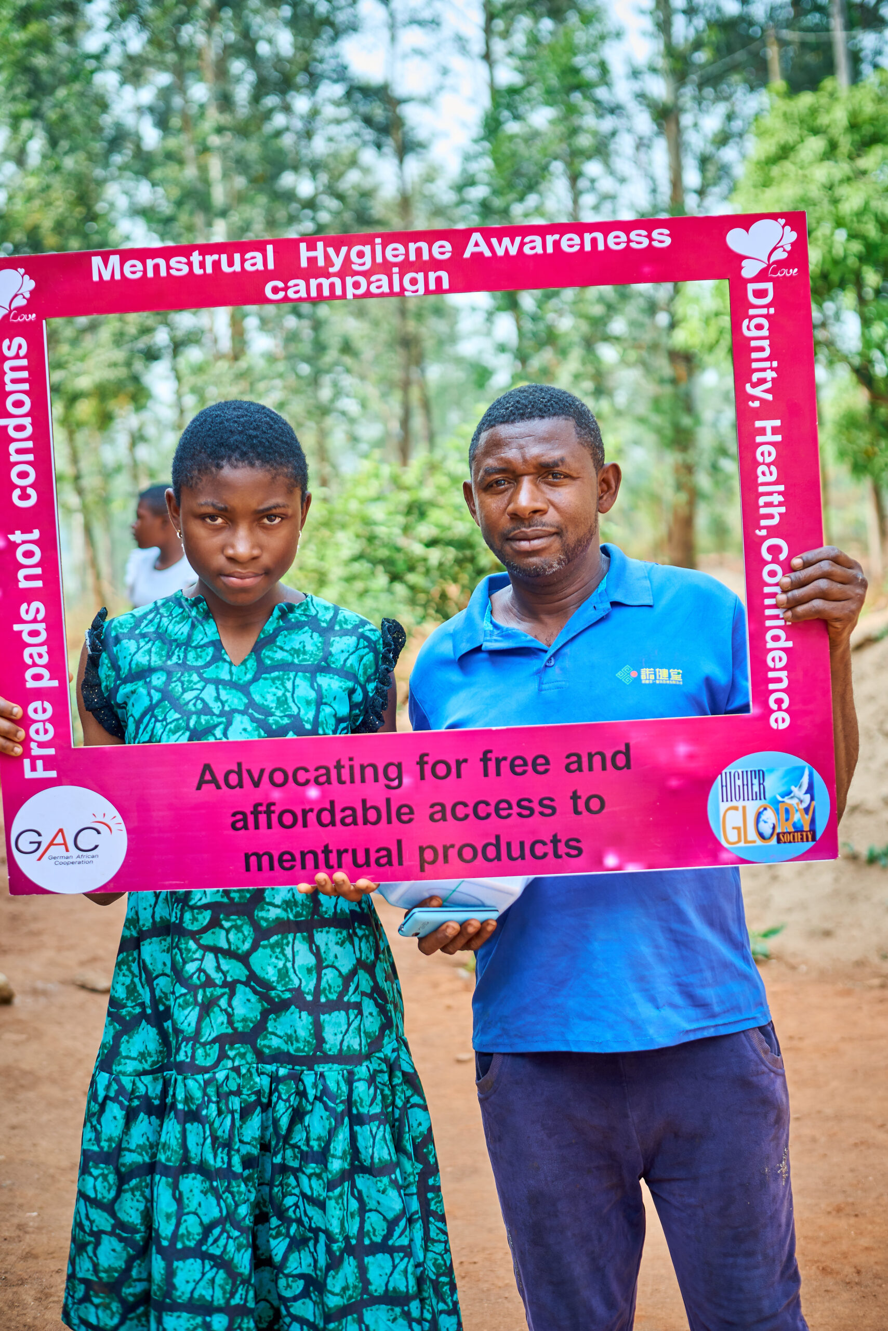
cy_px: 666
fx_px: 1848
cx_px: 444
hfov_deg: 27.0
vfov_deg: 39.6
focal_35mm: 50
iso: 100
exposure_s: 1/200
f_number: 2.8
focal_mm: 50
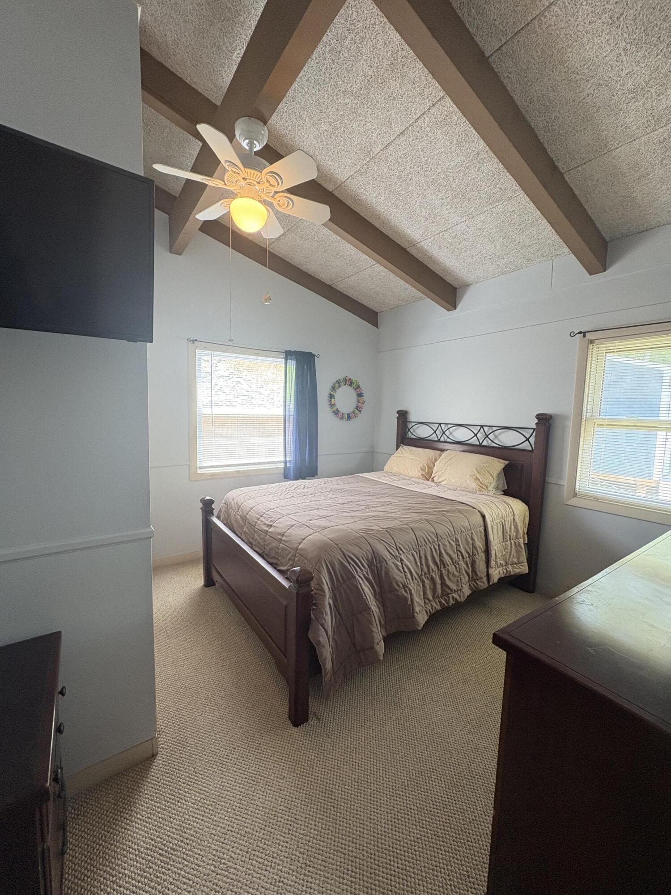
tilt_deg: -5.0
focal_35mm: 14
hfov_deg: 85.7
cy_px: 448
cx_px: 336
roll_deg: -1.0
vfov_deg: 102.1
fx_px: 362
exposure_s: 1/60
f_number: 2.2
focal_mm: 2.22
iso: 160
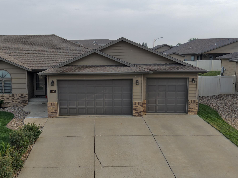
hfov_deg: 46.4
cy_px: 88
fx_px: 275
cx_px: 90
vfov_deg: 35.9
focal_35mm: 40
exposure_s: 1/1600
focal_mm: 8.67
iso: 130
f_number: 1.8
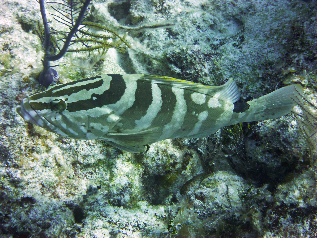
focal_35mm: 109
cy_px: 119
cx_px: 158
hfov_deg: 18.0
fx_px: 998
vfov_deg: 13.6
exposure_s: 1/60
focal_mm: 19.4
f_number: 5.3
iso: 100
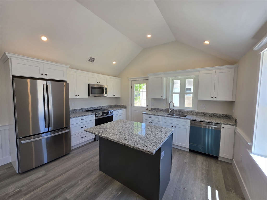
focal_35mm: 13
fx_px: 100
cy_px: 100
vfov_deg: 89.9
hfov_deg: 106.2
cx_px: 134
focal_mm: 2.2
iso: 20
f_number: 1.9
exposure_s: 1/120
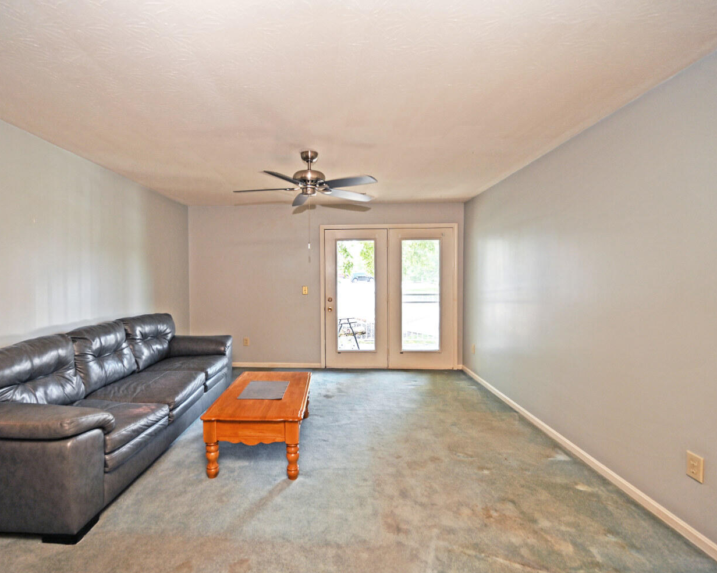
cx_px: 317
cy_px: 286
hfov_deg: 92.7
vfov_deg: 80.4
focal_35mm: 16
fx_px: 339
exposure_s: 1/60
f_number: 4
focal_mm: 14
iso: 200
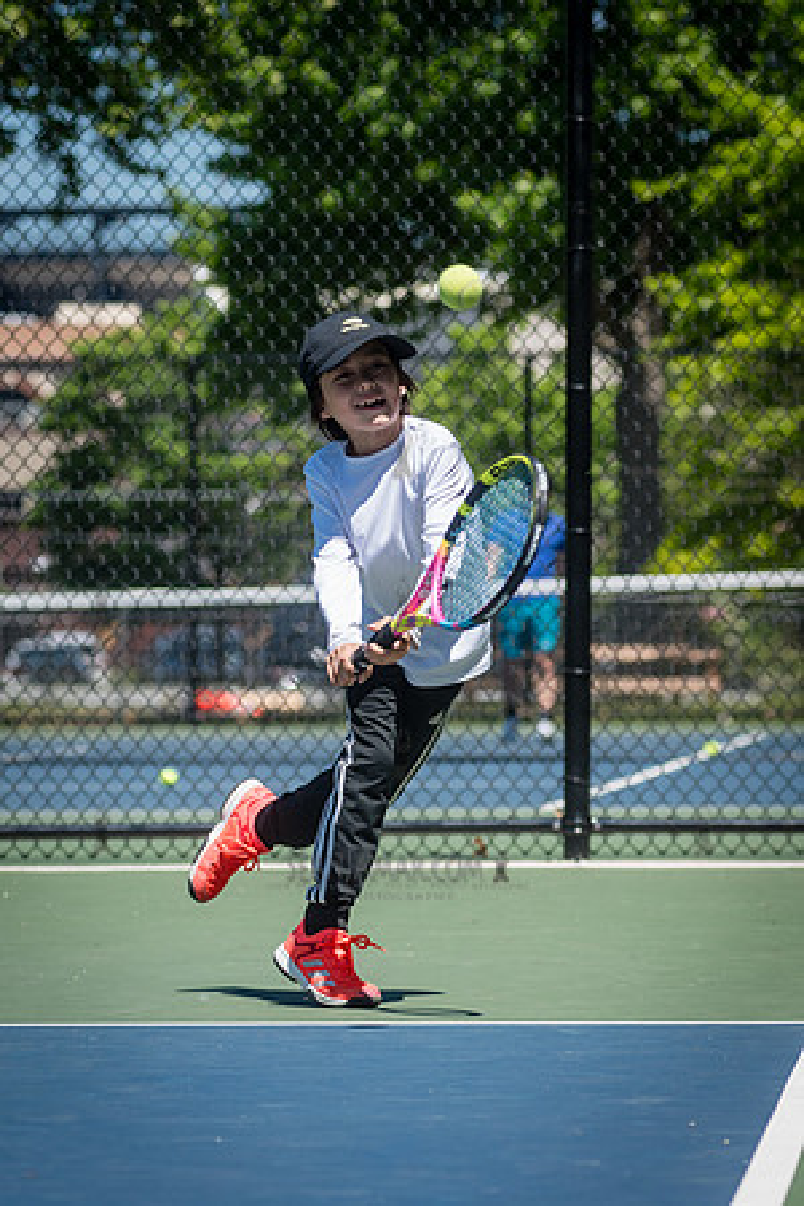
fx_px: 7031
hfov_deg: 6.5
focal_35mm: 210
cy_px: 580
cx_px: 443
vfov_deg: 9.8
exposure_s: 1/1250
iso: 200
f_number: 4.5
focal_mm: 120
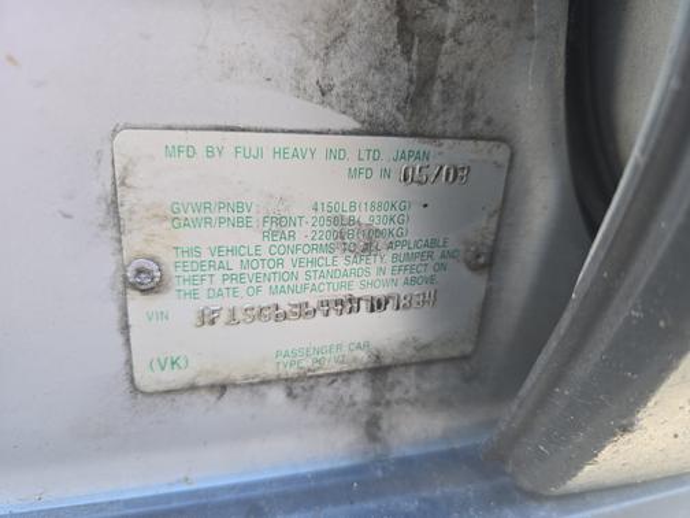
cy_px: 259
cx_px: 345
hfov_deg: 73.9
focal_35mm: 23
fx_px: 458
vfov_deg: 58.9
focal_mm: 6.3
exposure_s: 1/180
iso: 160
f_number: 1.7
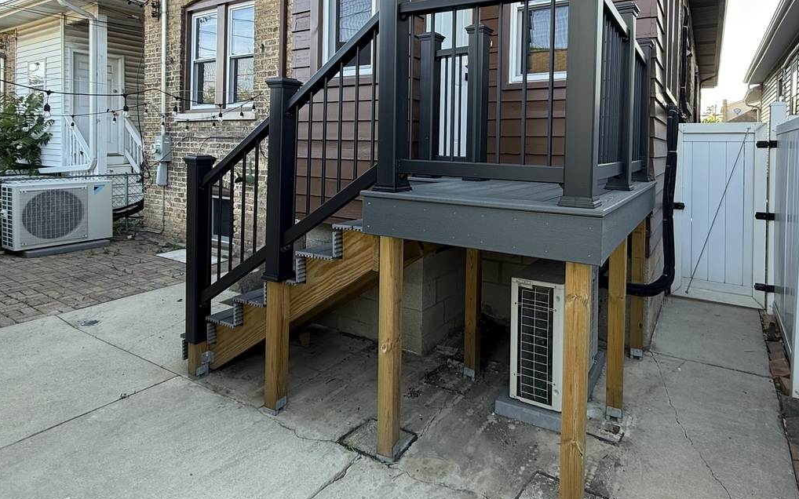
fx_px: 457
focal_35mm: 21
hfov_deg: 81.7
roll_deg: -1.3
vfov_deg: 55.7
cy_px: 154
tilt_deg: +0.5
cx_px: 462
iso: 64
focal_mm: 2.22
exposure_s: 1/99
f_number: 2.2
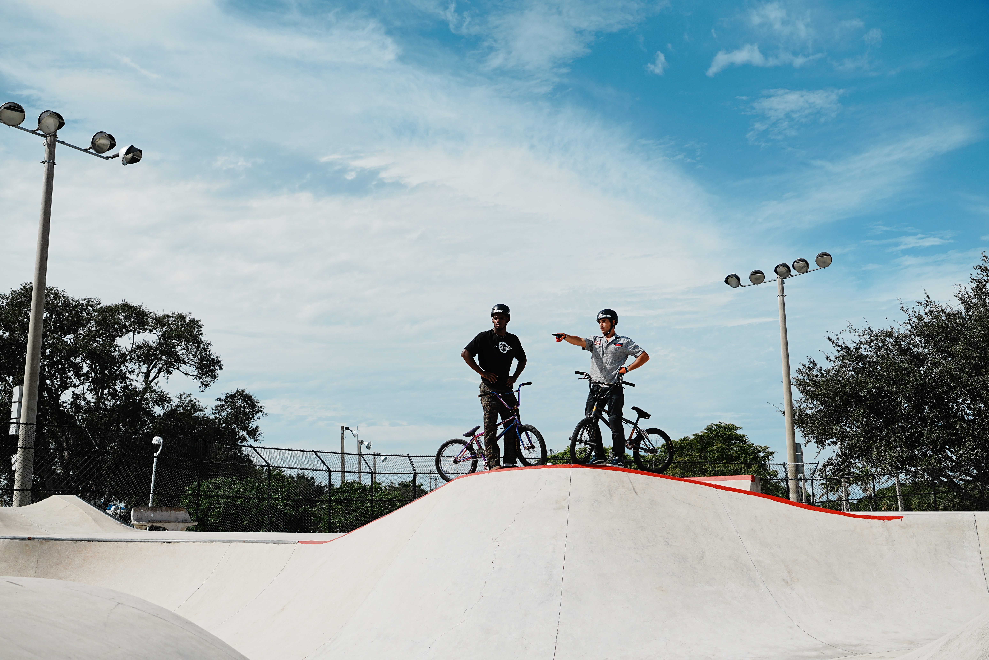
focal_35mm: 38
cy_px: 330
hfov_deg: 51.3
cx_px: 494
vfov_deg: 35.5
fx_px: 1030
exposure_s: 1/4000
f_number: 2.8
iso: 100
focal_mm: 25
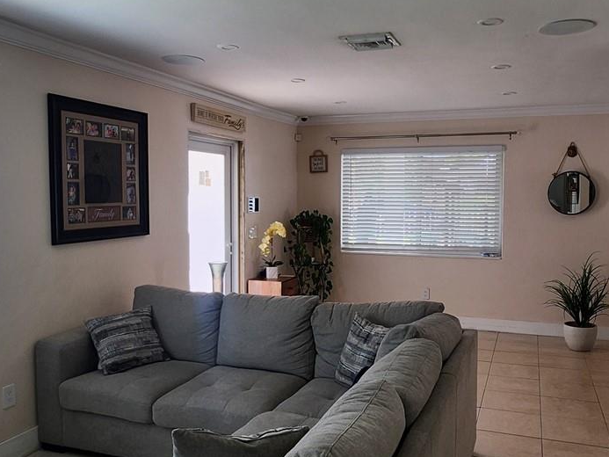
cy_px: 221
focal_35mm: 30
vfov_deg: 46.8
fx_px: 528
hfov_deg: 59.8
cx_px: 333
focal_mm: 2.2
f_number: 2.2
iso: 50
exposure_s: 1/122
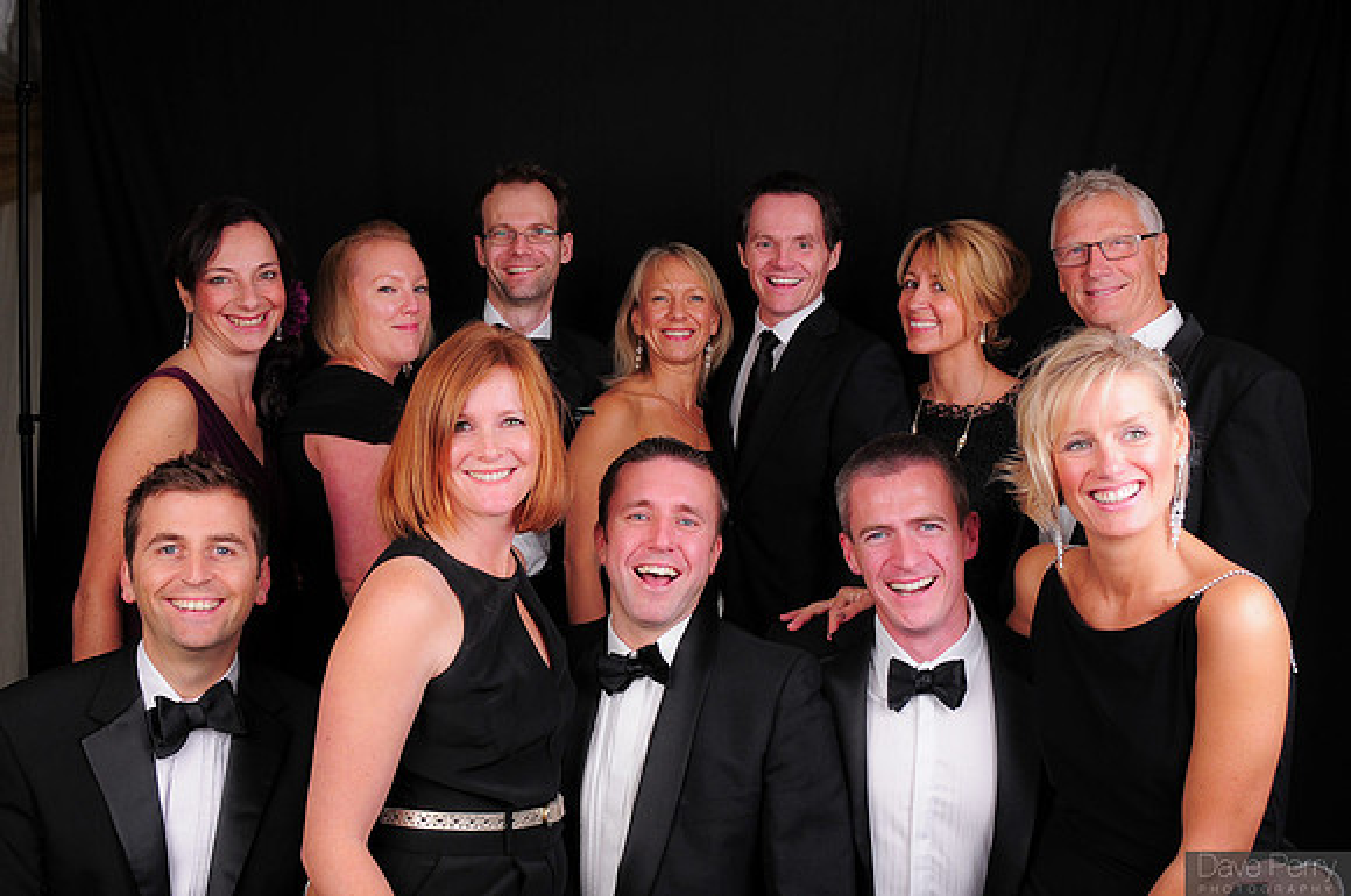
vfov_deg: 39.9
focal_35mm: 33
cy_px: 448
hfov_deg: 57.3
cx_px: 676
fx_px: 1237
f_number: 8
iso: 200
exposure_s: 1/125
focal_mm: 22
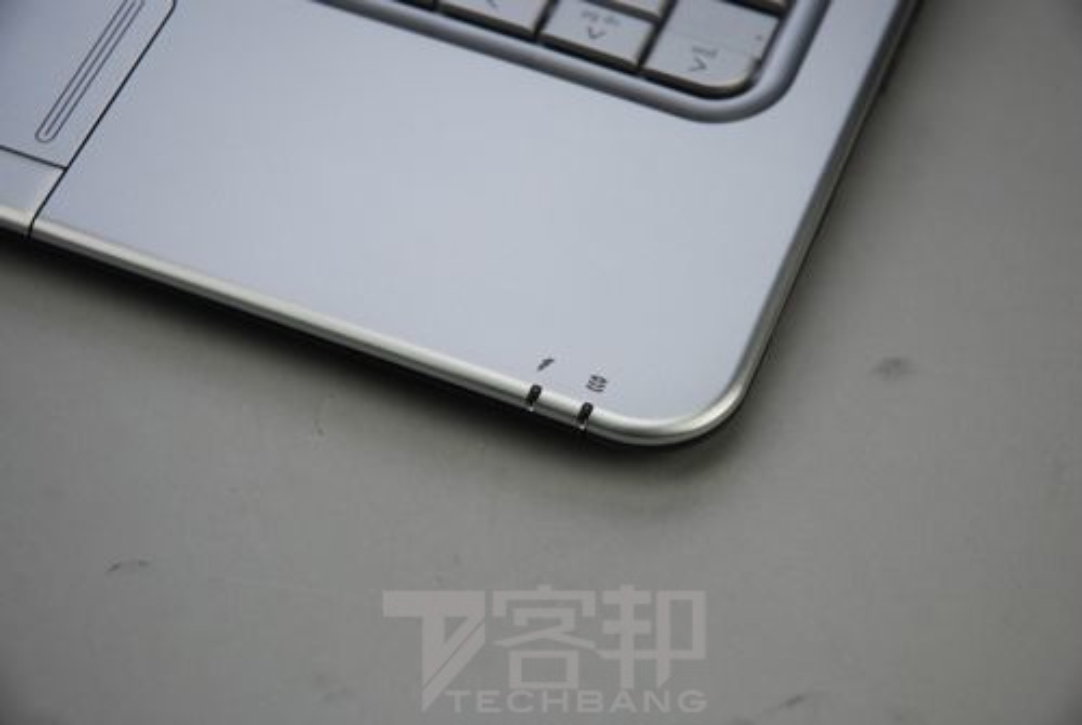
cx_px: 541
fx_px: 3160
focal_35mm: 105
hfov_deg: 19.4
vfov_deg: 13.1
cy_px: 362
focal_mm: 70
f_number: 5.6
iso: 100
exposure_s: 1/60
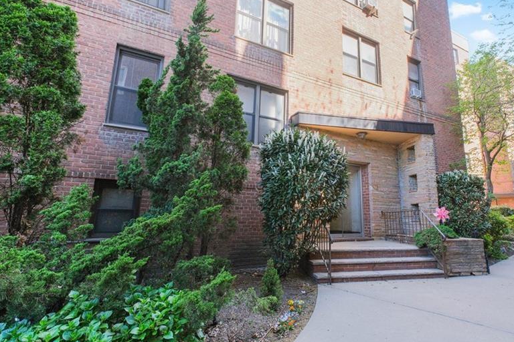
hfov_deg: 83.3
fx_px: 286
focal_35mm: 20
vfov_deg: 61.9
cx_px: 299
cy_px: 159
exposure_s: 1/60
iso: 400
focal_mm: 10
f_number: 9
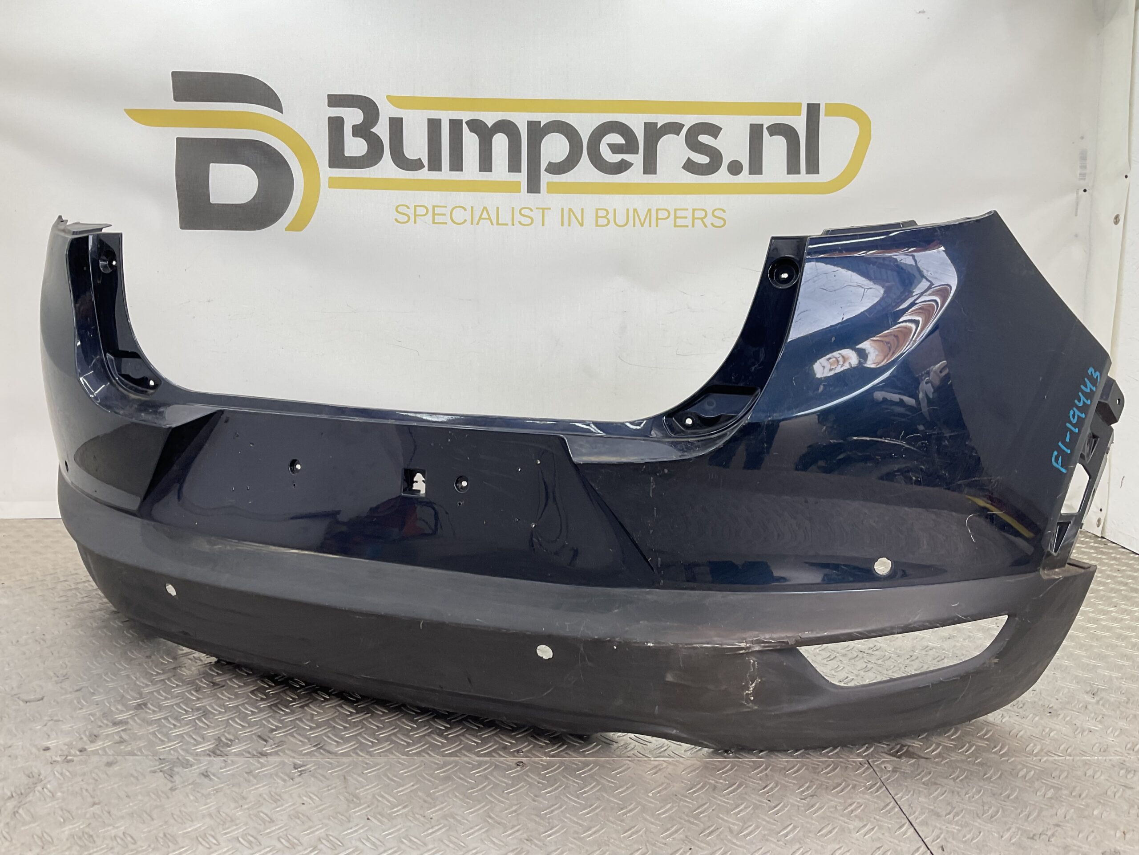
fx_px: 954
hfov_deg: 61.7
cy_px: 428
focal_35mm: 29
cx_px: 570
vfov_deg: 48.2
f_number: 1.8
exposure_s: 1/100
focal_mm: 3
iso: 16
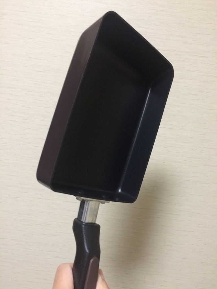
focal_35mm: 29
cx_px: 108
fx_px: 242
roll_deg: -6.0
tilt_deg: -10.3
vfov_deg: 61.7
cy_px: 144
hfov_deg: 48.2
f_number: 2.2
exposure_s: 1/30
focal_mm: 4.15
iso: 200
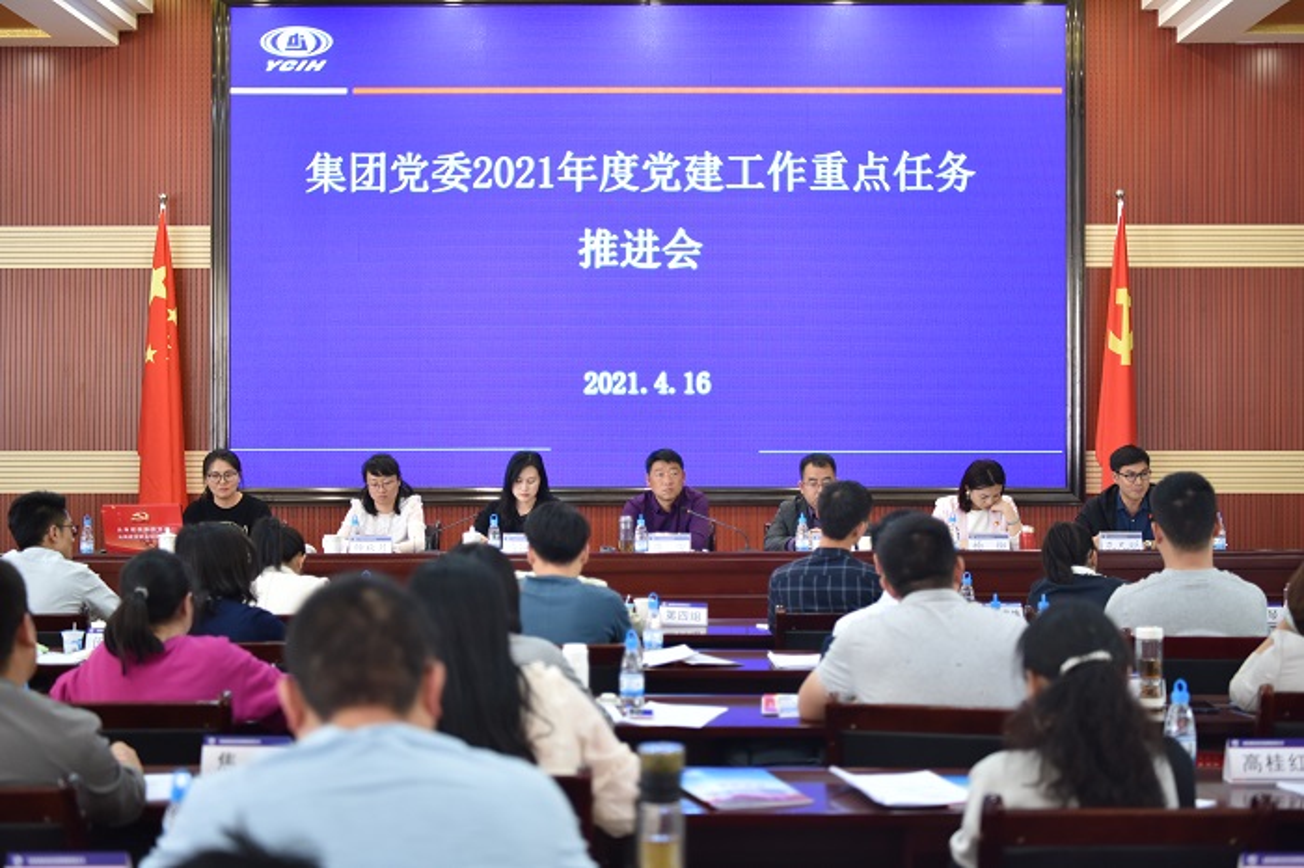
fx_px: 2027
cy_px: 434
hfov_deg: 35.7
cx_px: 652
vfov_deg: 24.2
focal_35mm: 56
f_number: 2.8
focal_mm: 56
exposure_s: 1/60
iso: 1000
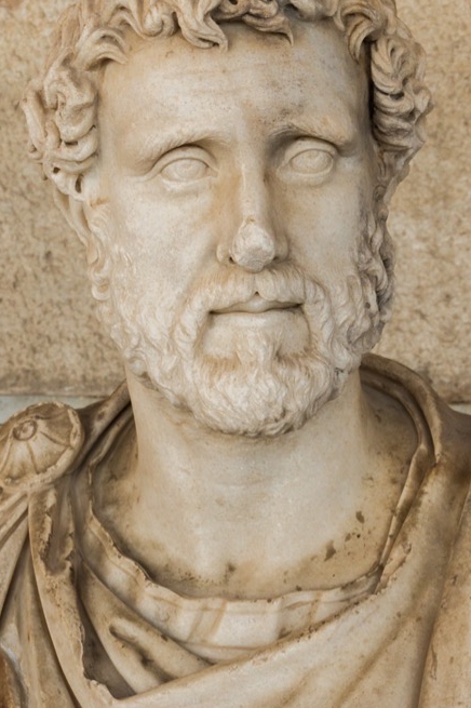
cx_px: 260
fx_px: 1866
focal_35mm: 95
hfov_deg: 14.4
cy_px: 543
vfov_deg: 21.3
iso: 200
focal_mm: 30
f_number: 8
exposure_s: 1/80
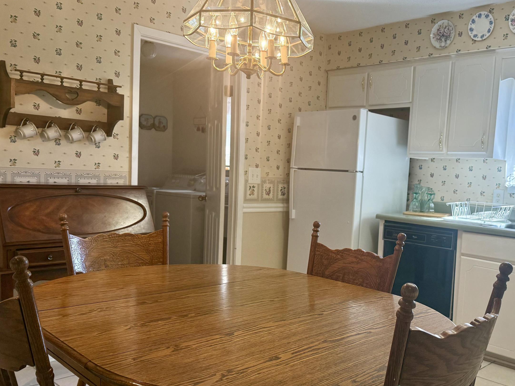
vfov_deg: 41.8
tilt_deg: -5.2
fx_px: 506
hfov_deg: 53.2
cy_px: 211
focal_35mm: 34
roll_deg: -3.6
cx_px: 331
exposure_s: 1/220
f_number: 1.78
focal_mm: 6.76
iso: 200
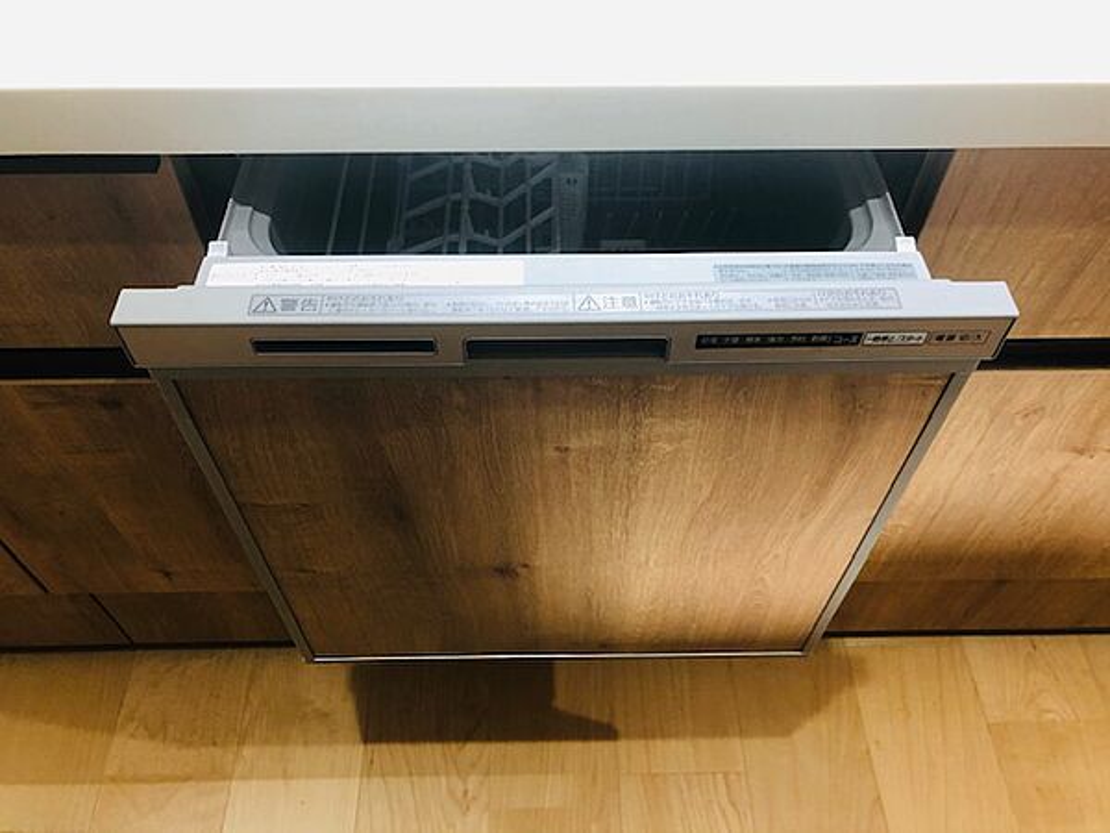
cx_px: 555
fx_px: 898
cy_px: 416
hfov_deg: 63.4
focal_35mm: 28
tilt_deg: -52.5
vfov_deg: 49.7
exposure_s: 1/20
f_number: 1.8
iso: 40
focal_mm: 4
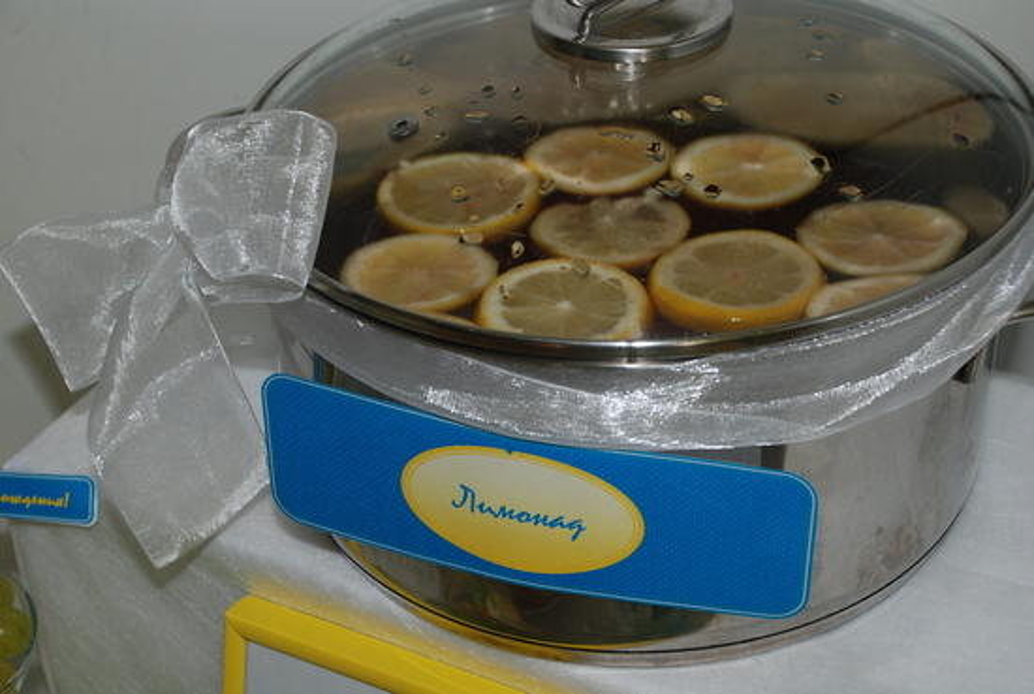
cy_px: 347
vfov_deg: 22.7
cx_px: 517
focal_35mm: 60
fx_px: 1727
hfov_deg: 33.3
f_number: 5
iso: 100
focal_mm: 40
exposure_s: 1/50
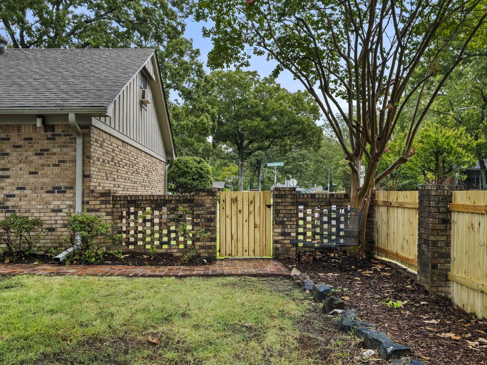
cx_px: 244
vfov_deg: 44.2
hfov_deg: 56.8
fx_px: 450
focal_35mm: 32
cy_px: 181
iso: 400
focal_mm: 19.1
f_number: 8
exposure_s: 1/100
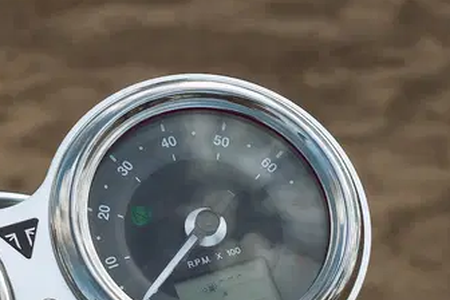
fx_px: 3125
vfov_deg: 5.5
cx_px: 163
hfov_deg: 8.2
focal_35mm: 250
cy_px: 404
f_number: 13
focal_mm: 70
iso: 200
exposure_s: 1/200
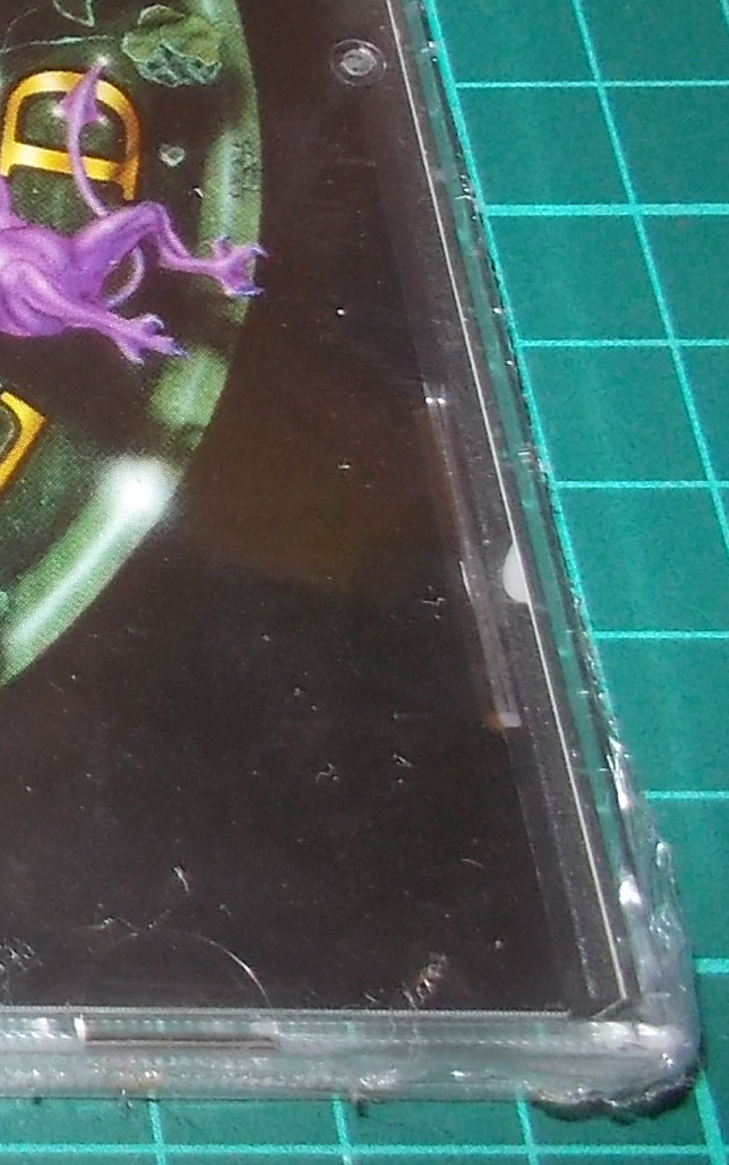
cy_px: 274
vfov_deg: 25.8
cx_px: -595
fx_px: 2510
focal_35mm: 79
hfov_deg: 14.5
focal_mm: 4.1
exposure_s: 1/30
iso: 200
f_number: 3.3
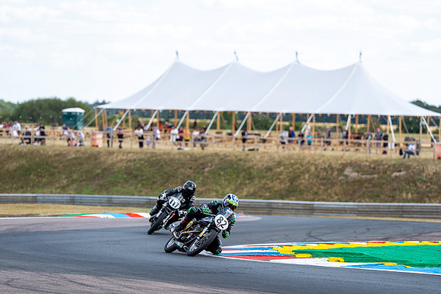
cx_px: 220
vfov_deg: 6.9
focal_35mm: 200
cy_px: 147
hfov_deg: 10.3
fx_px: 2450
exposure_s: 1/1250
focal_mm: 200
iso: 125
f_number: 3.5
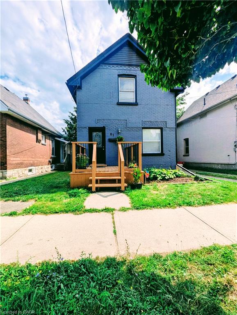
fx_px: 118
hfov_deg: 90.0
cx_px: 118
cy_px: 158
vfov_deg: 106.1
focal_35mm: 13
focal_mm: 1.95
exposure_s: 1/3425
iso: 47
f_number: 2.2
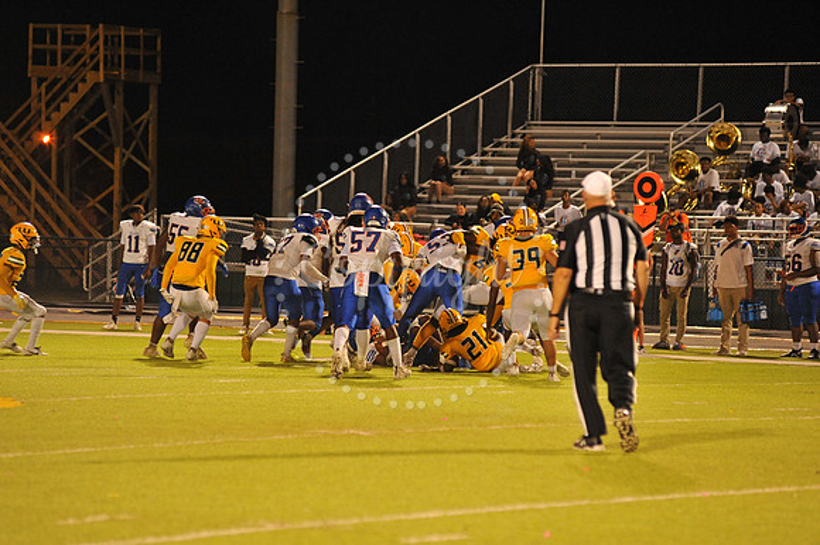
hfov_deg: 10.3
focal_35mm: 200
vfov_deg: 6.9
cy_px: 272
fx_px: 4553
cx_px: 410
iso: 3200
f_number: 4.5
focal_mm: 200
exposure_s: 1/160
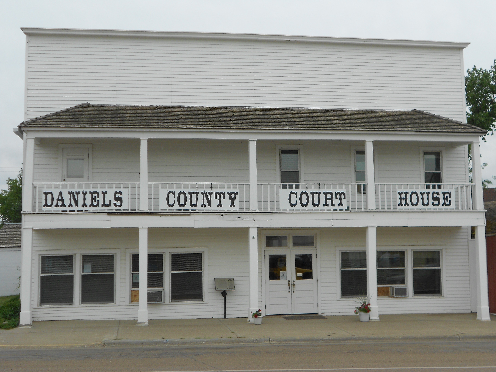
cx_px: 248
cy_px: 186
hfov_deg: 38.9
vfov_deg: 29.7
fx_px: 702
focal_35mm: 49
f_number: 4.5
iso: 80
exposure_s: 1/400
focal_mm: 8.8
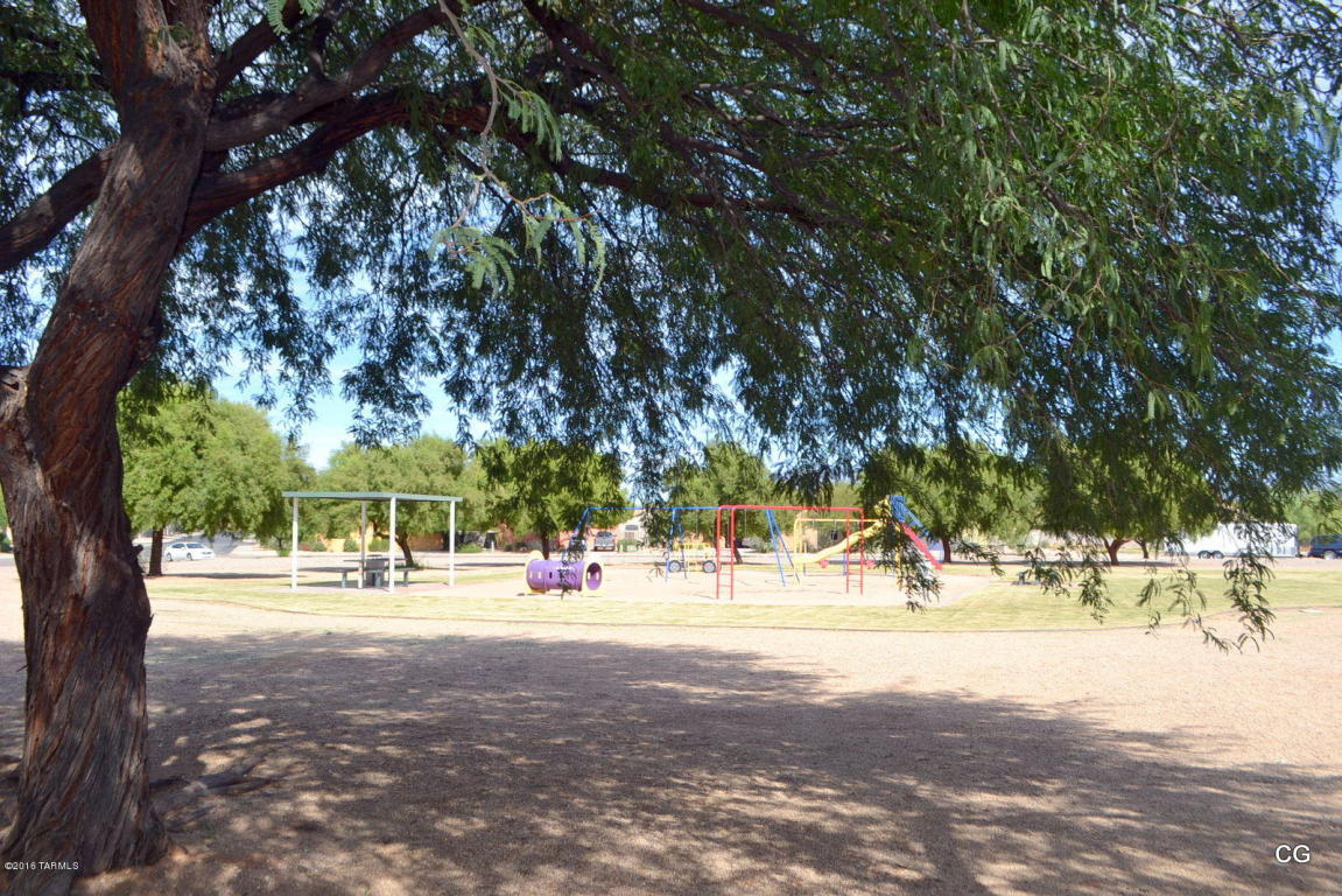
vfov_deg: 48.0
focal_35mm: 27
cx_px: 671
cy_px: 448
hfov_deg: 67.4
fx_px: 1007
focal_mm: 18
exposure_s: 1/200
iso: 100
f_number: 8
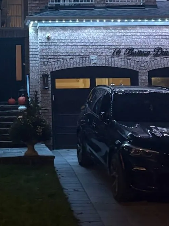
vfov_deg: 24.0
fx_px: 521
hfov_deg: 18.2
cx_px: 31
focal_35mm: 80
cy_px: 41
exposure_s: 1/30
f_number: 1.6
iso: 1000
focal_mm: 5.96
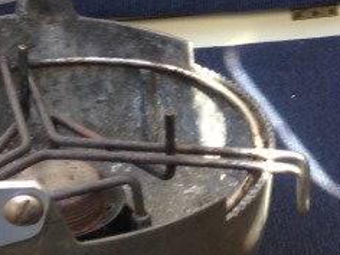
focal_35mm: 112
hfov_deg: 17.0
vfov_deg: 13.2
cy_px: 95
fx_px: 1100
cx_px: 383
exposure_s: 1/60
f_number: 2.4
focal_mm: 4.12
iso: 64
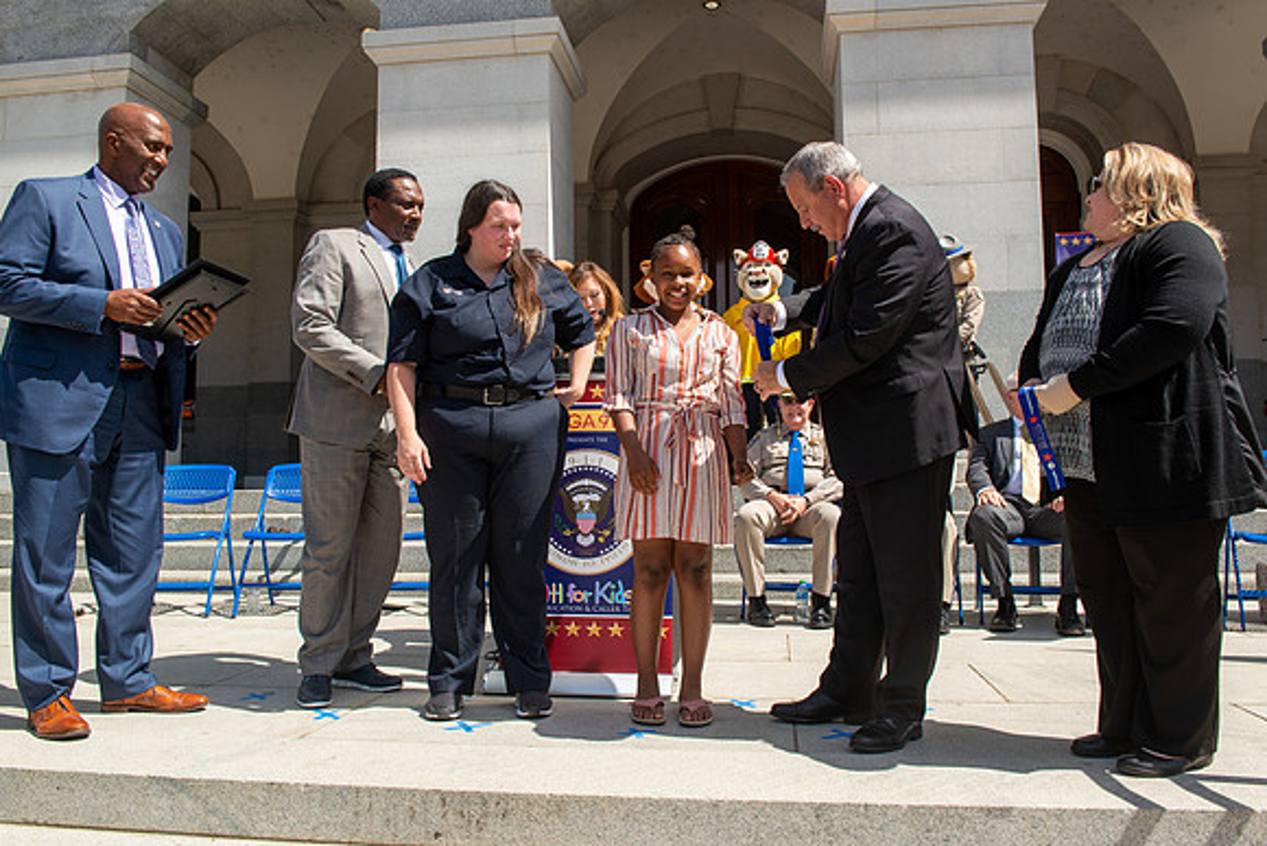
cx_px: 648
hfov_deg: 65.2
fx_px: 990
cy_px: 423
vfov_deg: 46.2
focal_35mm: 28
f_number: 8
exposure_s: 1/250
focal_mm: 27
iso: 100
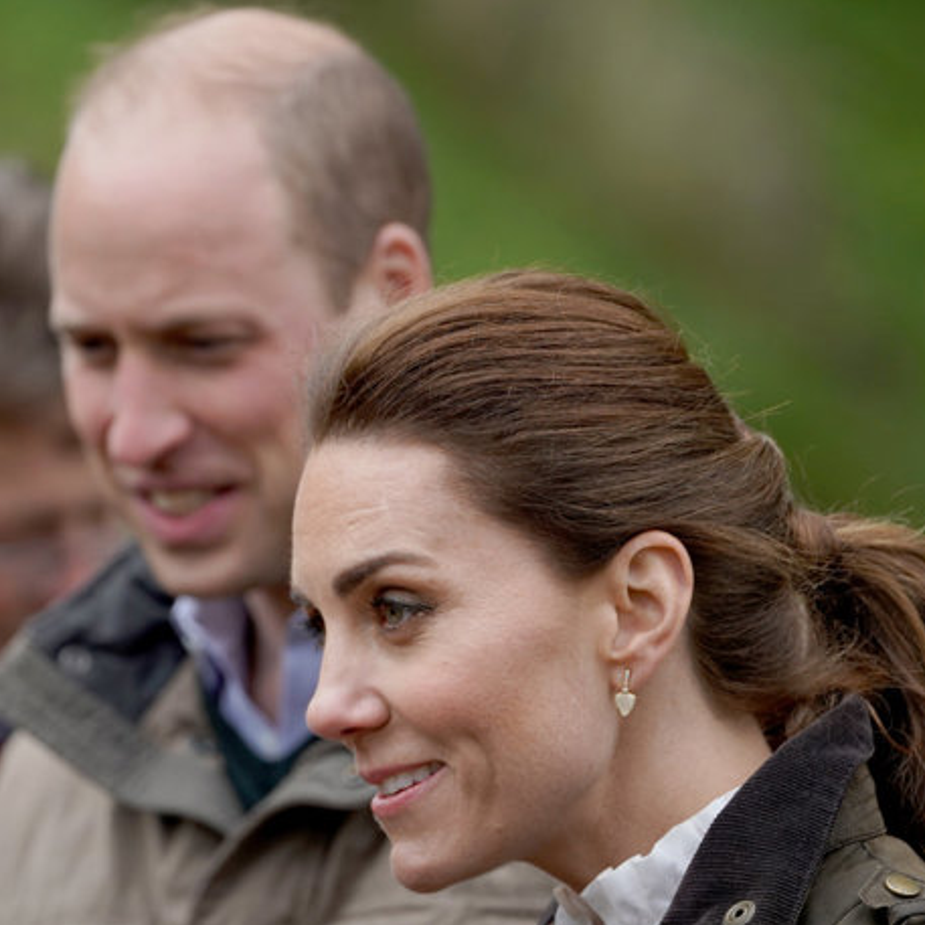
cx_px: 391
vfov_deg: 4.0
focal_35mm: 435
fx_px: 13151
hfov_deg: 4.0
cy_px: 464
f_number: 6.3
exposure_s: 1/1600
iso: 1000
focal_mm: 339
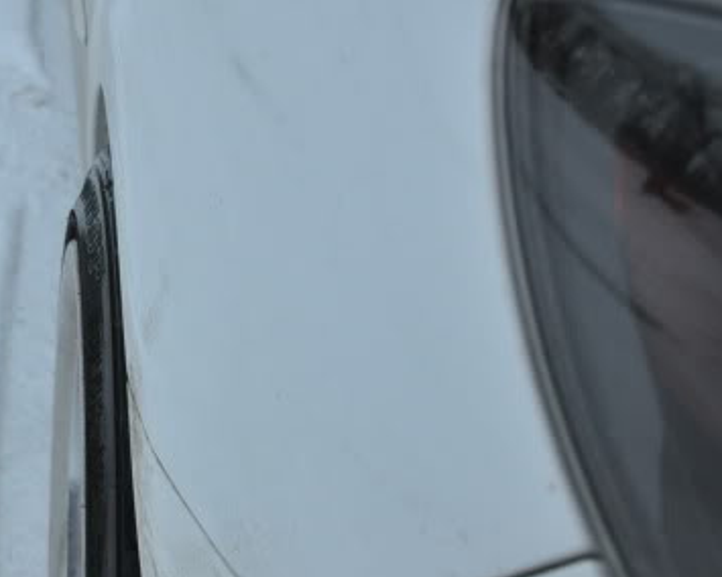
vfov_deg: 20.1
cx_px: 109
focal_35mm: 76
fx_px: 1624
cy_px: 359
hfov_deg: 24.5
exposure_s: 1/200
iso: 1250
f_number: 7.1
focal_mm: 24
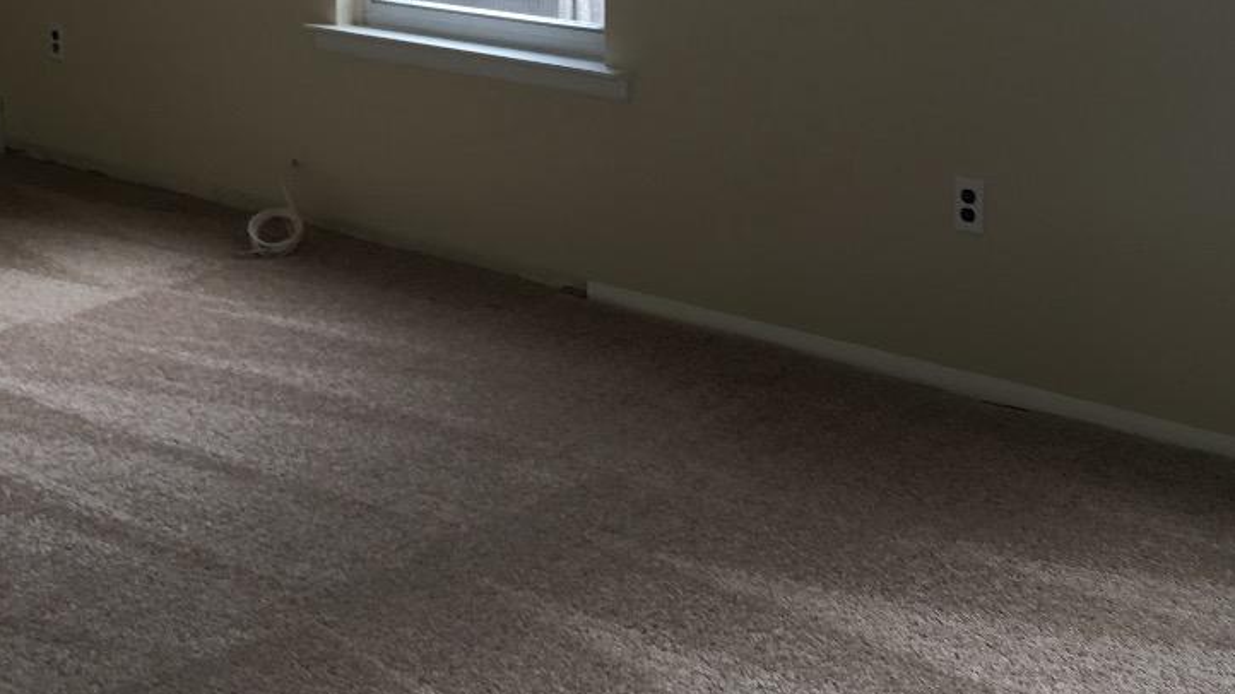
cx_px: 614
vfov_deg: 18.9
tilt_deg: -10.9
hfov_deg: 33.3
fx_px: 2063
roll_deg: +0.0
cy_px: 125
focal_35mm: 63
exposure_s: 1/60
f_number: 2.2
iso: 25
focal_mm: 4.15
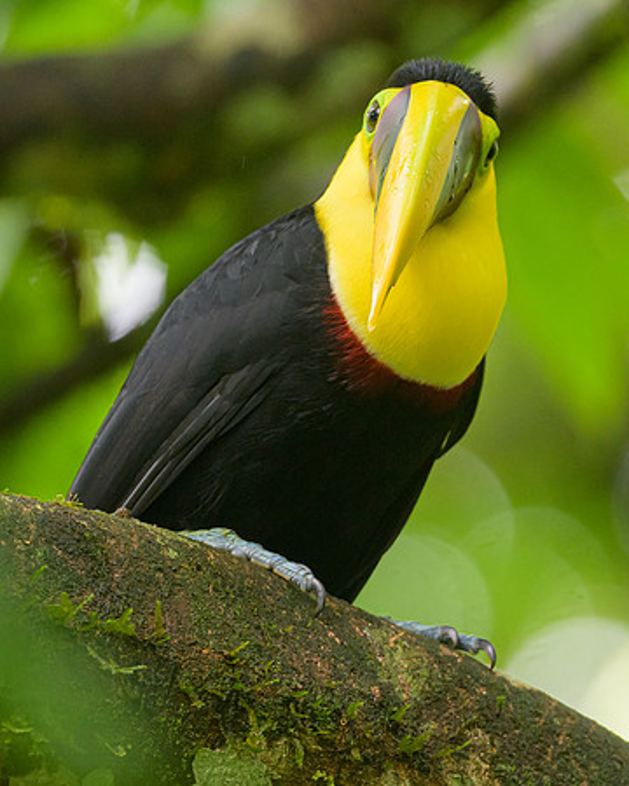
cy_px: 439
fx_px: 22995
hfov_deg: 1.6
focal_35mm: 988
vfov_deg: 2.0
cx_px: 339
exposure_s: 1/200
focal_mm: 500
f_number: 5.6
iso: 1800
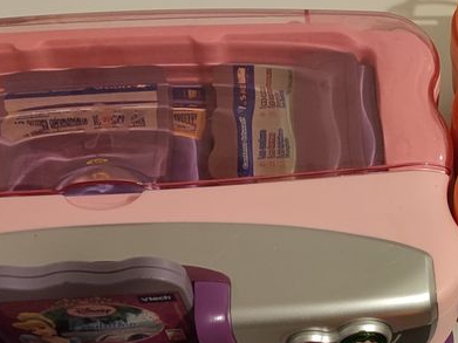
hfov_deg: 28.3
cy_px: 399
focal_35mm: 64
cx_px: 466
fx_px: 847
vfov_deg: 21.5
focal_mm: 5.96
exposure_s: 1/33
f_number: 1.75
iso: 1614
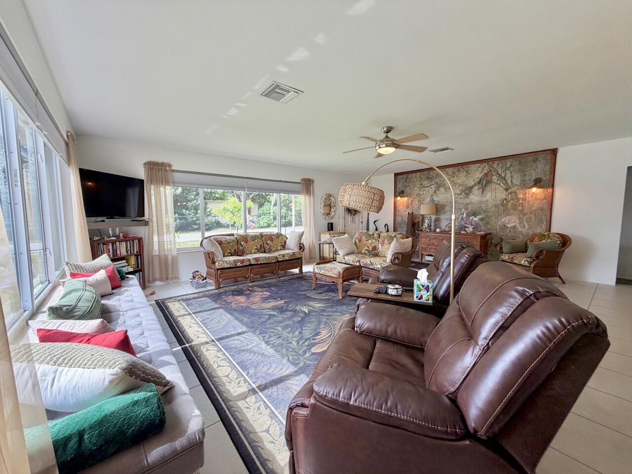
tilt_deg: -5.5
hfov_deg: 102.1
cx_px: 316
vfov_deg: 85.7
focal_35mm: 14
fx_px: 256
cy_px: 237
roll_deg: +0.7
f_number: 2.2
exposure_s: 1/121
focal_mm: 2.22
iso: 125
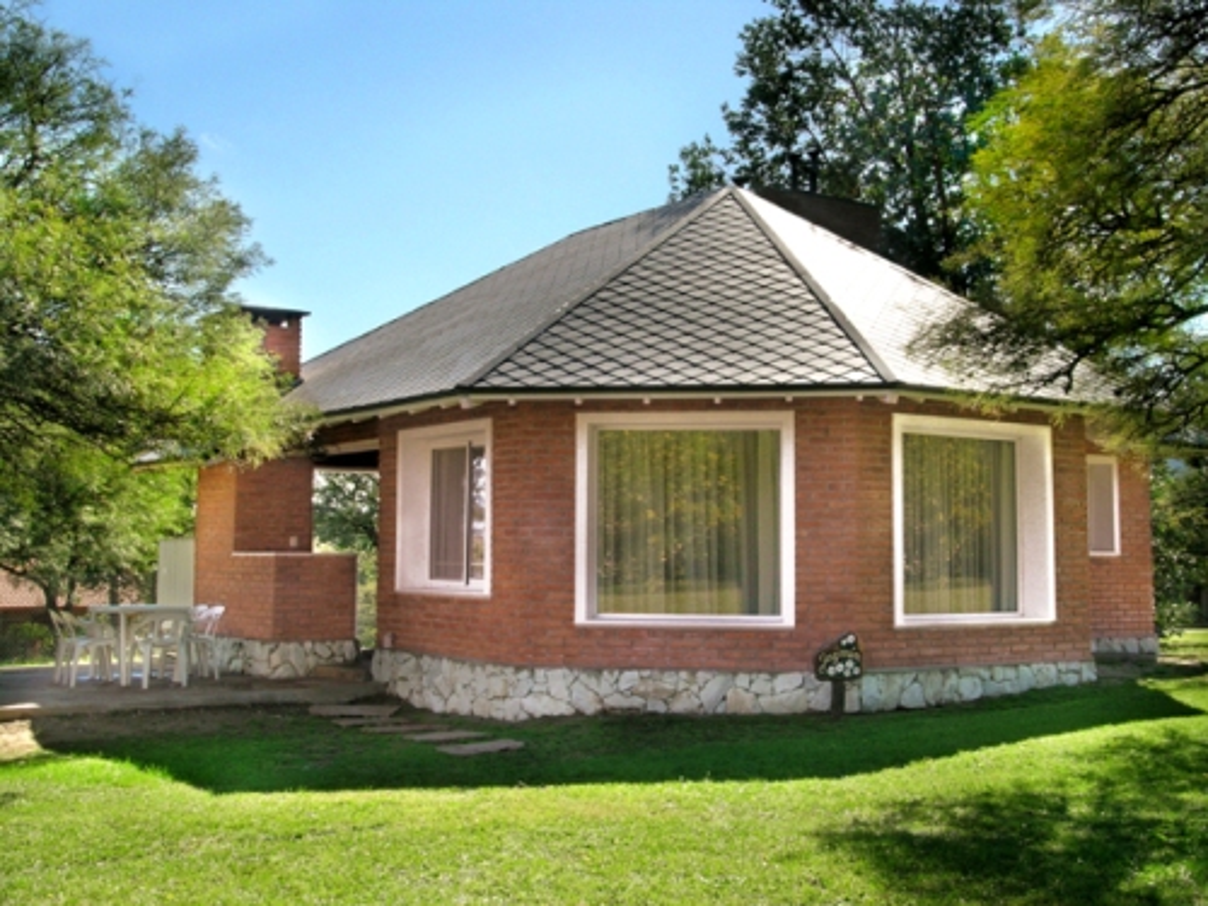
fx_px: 3036
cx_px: 604
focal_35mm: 87
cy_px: 453
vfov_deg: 17.0
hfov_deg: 22.5
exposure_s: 1/568
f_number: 7.2
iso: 100
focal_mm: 8.7
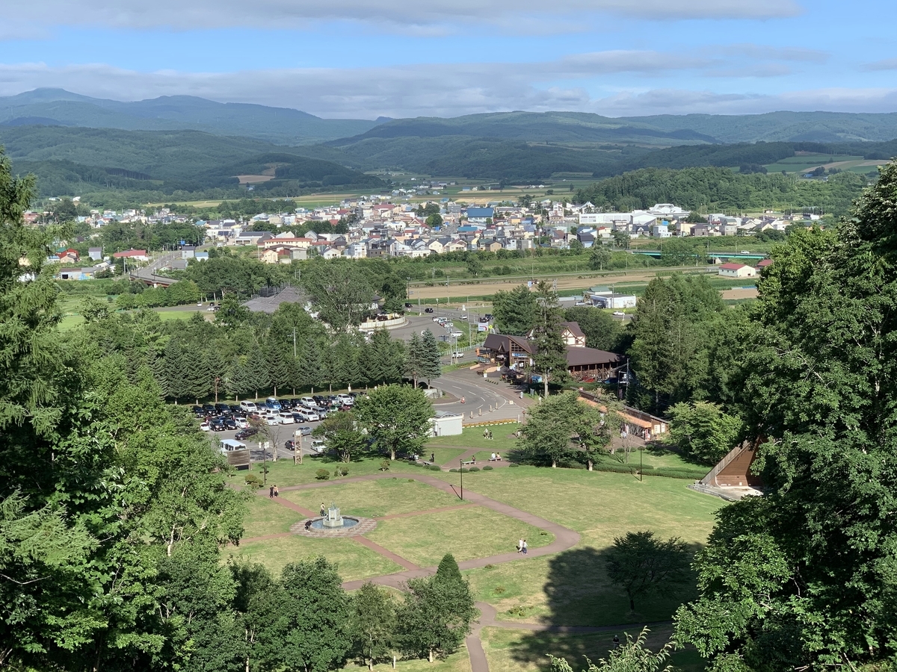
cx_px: 448
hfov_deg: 36.8
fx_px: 1347
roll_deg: +0.7
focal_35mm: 52
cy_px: 336
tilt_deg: -5.4
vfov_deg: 28.0
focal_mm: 6
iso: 16
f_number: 2.4
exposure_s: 1/856
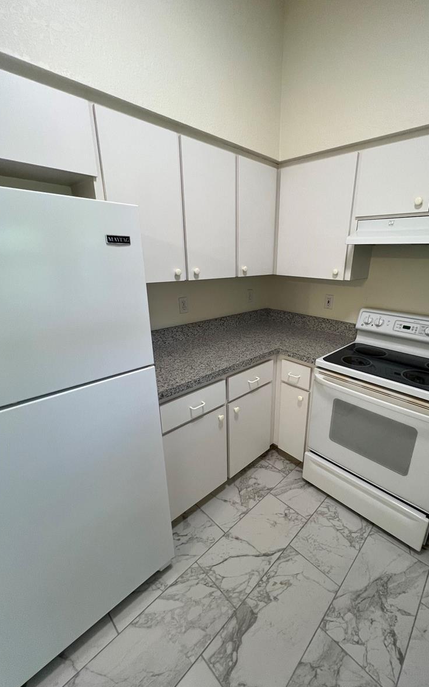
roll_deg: -0.7
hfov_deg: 77.9
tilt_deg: -18.2
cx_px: 253
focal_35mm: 14
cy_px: 345
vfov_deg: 105.3
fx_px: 262
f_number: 1.8
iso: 160
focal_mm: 1.57
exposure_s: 1/120
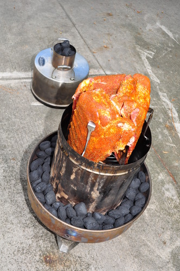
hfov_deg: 29.8
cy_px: 136
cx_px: 90
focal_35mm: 45
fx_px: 338
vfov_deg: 43.7
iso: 200
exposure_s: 1/100
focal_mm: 30
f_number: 5
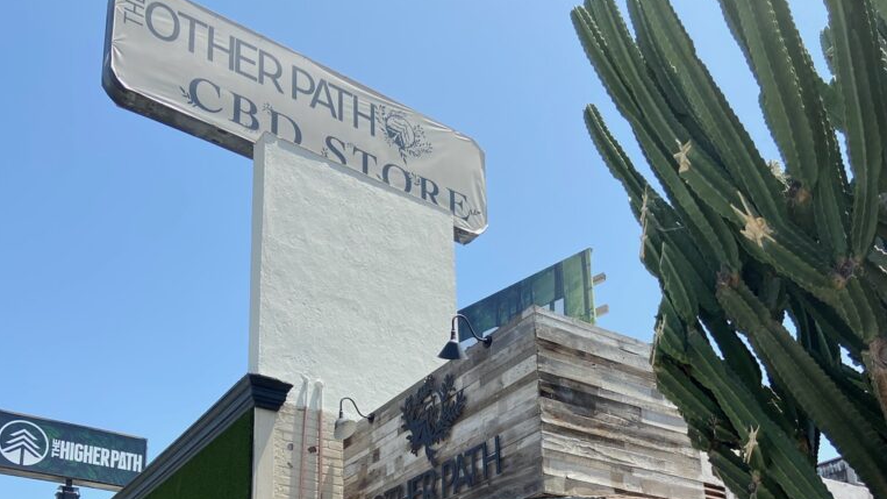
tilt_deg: +16.0
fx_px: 894
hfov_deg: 52.8
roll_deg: +1.4
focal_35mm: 38
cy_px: 532
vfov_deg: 28.6
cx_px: 442
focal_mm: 4.25
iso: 32
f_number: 1.8
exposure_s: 1/1653
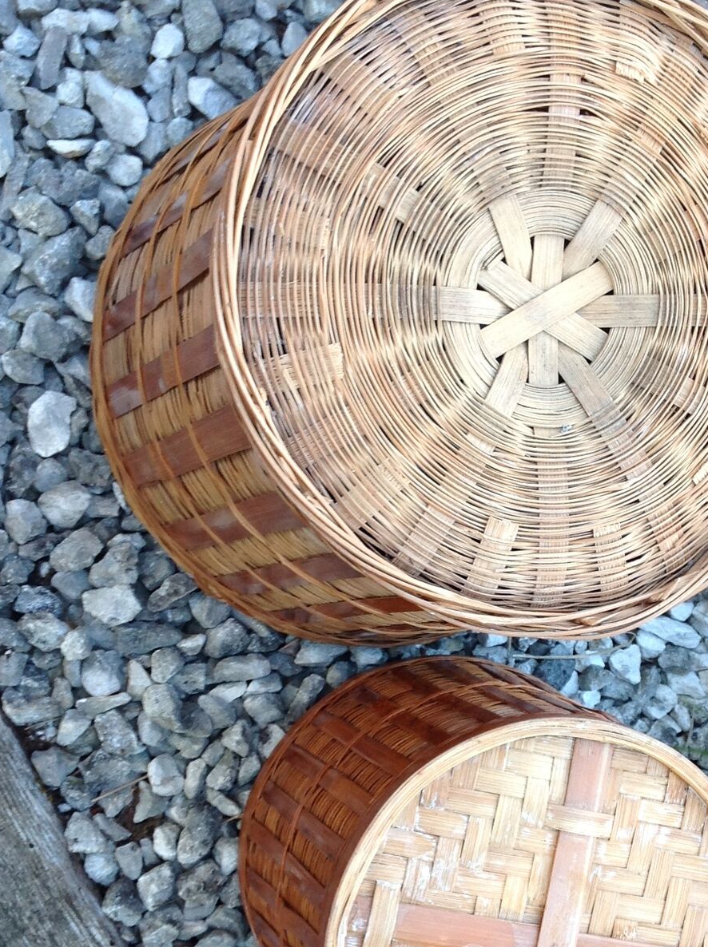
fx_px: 1613
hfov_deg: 24.5
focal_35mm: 59
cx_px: 527
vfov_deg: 32.5
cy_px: 620
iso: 50
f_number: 2.4
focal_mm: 4.28
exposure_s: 1/40
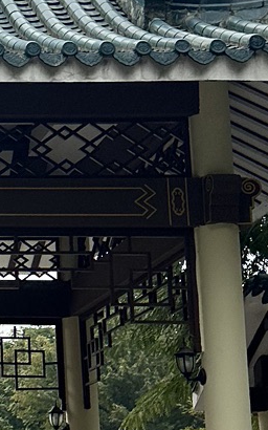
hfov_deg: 9.7
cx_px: -306
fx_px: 1450
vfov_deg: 16.8
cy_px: 270
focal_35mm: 124
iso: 80
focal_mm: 6.86
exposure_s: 1/1880
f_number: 1.78
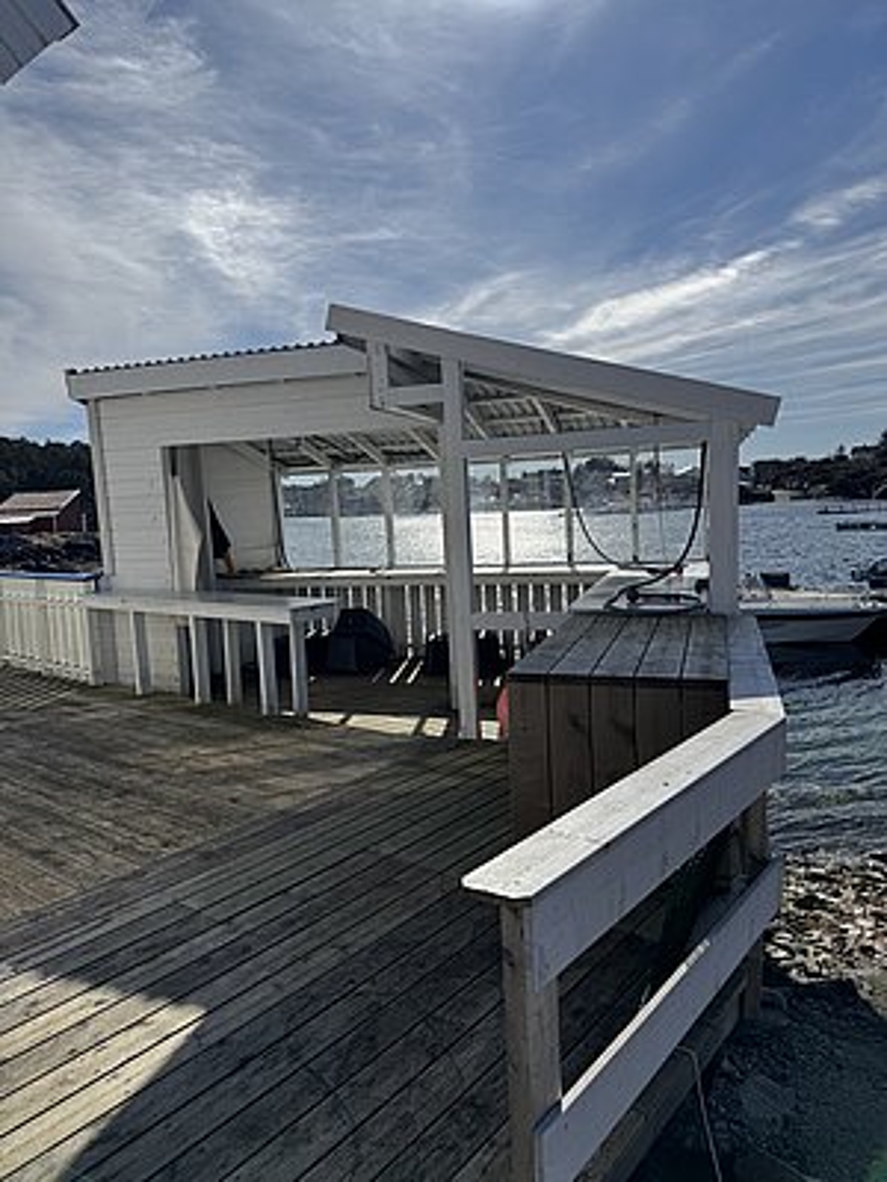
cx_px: 444
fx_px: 820
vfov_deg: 71.6
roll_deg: +2.8
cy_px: 591
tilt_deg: -5.0
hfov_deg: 56.8
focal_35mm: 24
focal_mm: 6.76
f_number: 1.78
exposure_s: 1/12346
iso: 80
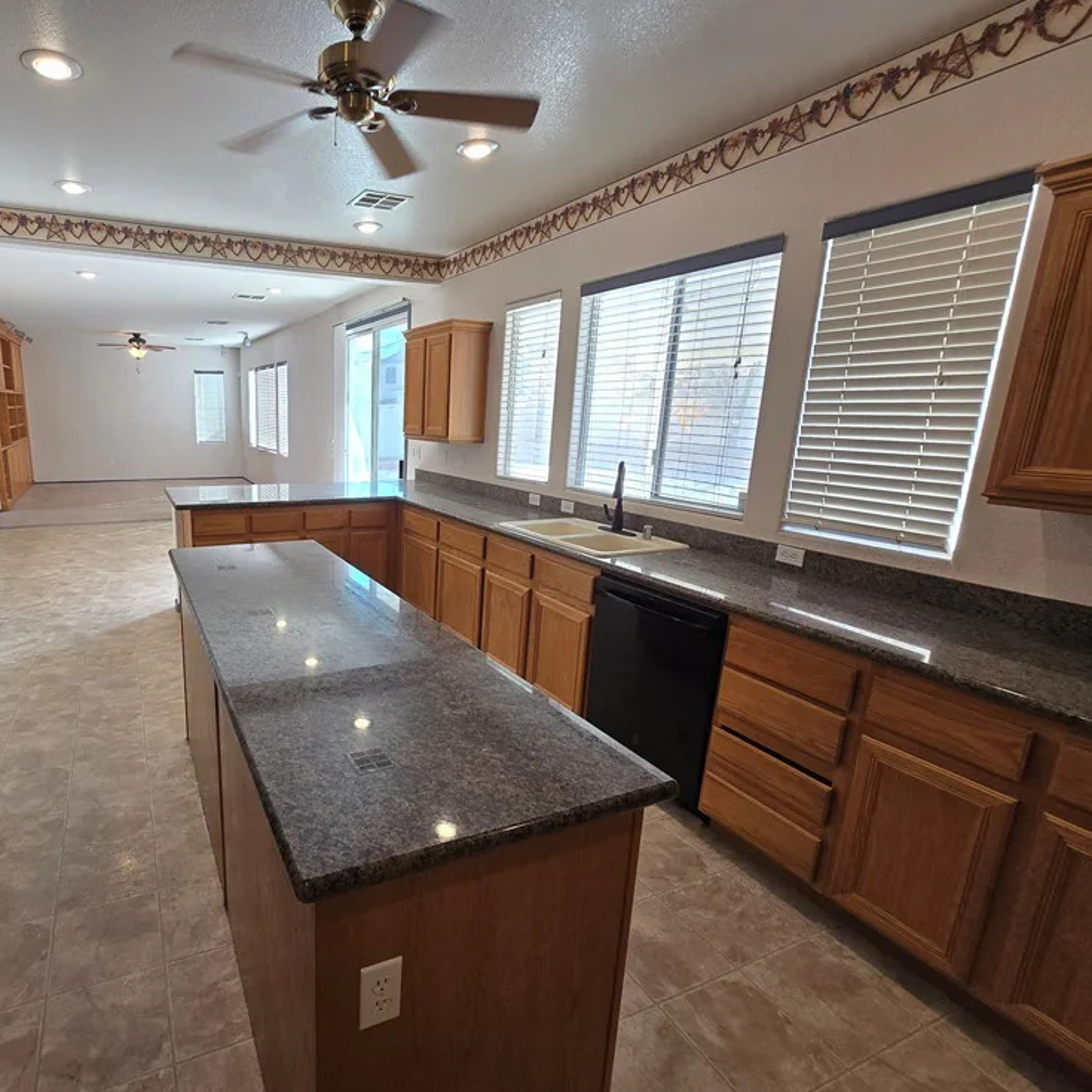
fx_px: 571
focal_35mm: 16
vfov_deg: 87.4
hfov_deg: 84.7
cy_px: 556
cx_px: 373
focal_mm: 2.2
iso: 80
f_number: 2.2
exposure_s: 1/120
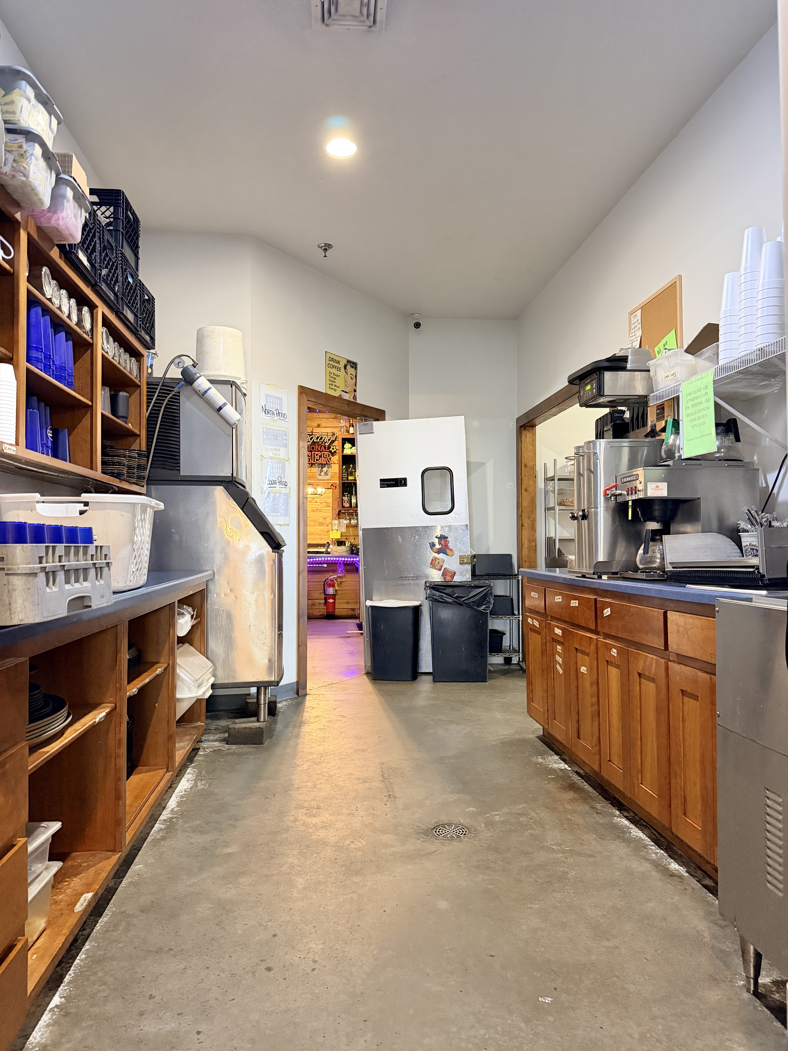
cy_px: 526
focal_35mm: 24
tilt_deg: +1.0
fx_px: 728
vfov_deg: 71.6
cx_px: 394
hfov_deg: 56.8
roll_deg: +0.2
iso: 800
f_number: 1.78
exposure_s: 1/60
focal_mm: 6.76
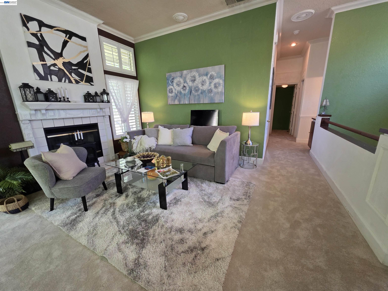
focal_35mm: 13
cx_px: 194
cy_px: 146
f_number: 1.9
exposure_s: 1/120
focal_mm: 2.2
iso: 320
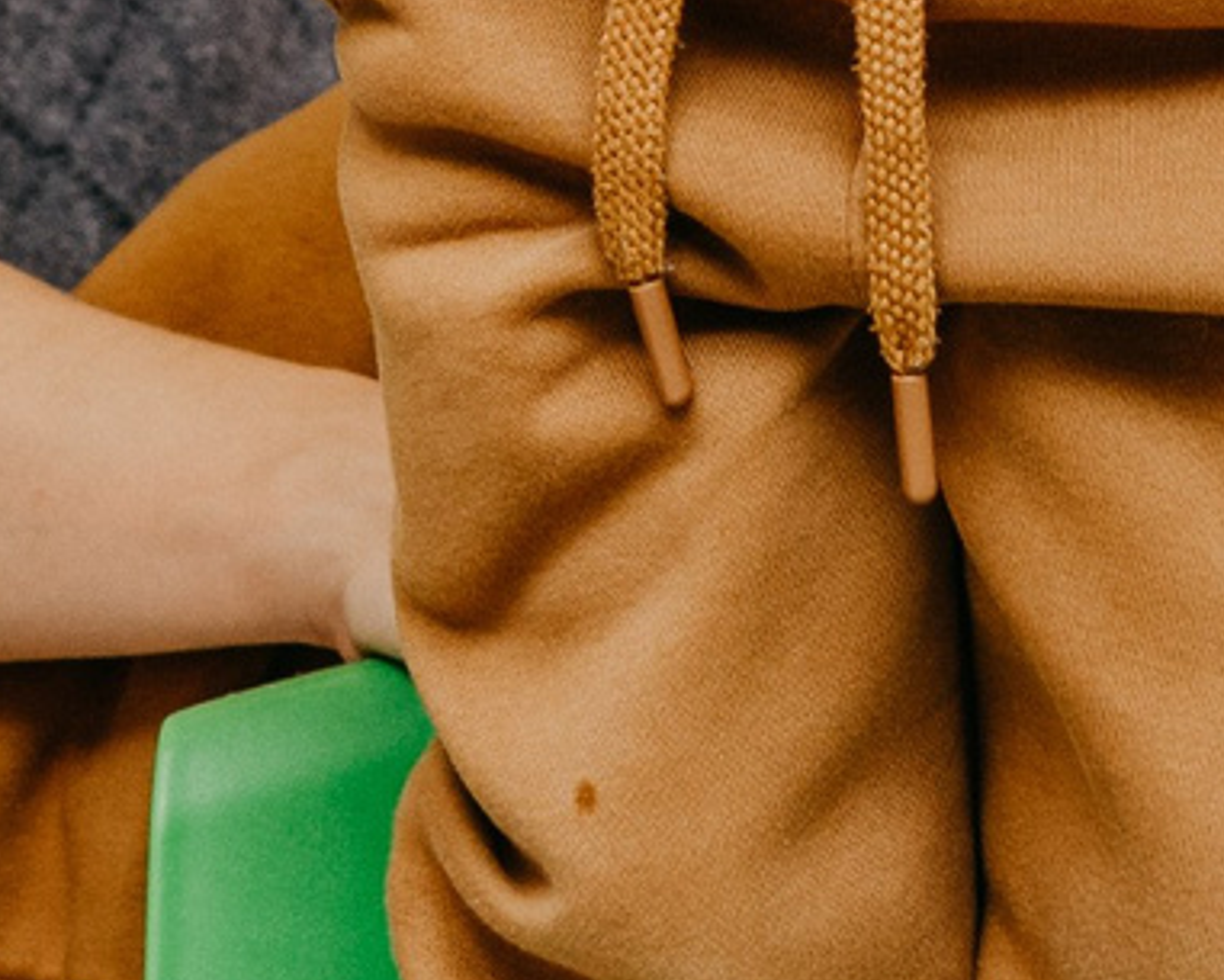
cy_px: -1826
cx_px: 657
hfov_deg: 7.0
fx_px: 10037
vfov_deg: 5.3
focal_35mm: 277
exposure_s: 1/160
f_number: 4
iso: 250
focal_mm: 40
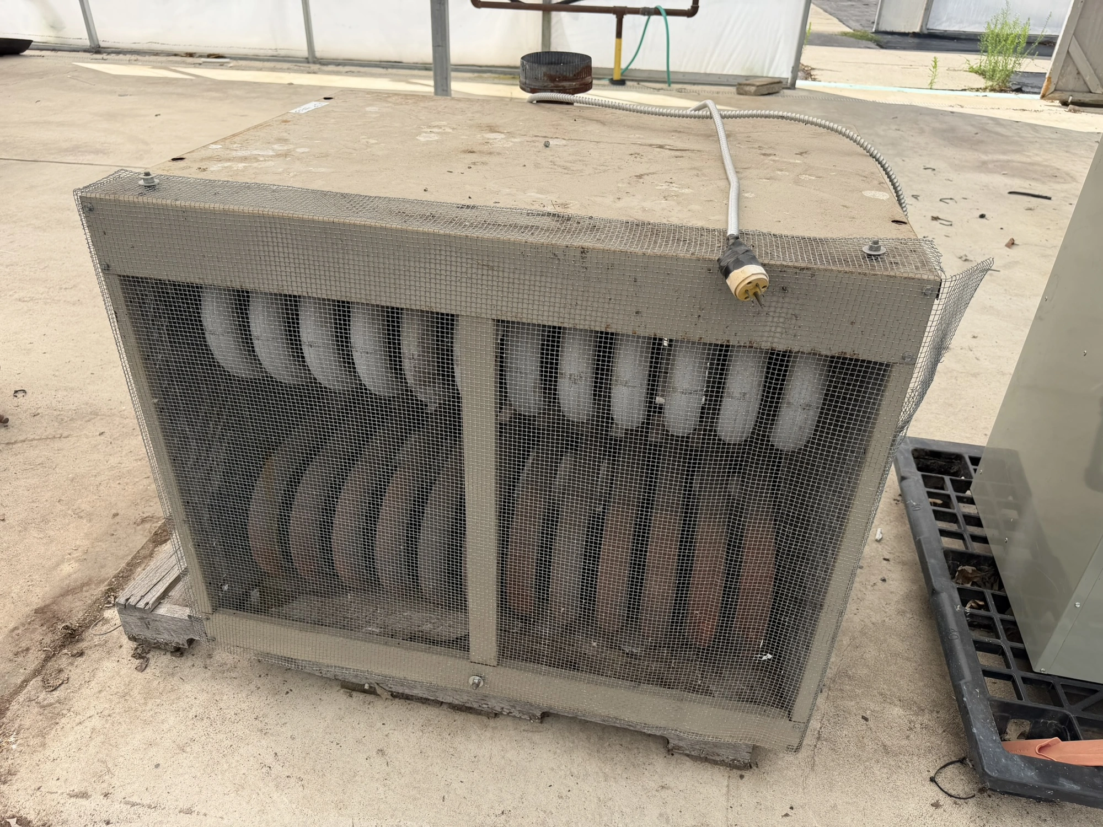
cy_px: 414
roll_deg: -1.6
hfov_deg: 71.6
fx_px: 765
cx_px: 552
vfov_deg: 56.8
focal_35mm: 24
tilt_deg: -31.4
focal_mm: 6.76
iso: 80
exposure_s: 1/2000
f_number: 1.78
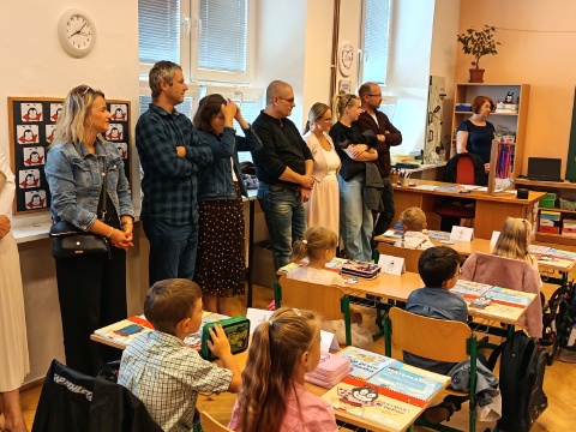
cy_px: 216
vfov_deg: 36.8
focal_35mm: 39
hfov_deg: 47.9
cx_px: 288
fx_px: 649
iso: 1796
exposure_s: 1/100
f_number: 1.75
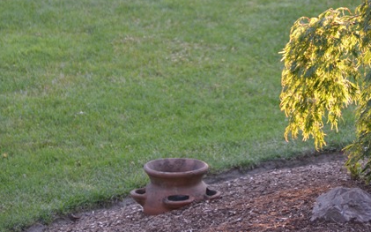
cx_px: 267
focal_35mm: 244
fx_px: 2464
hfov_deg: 8.6
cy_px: 50
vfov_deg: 5.4
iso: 400
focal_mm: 105
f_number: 5.3
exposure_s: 1/100
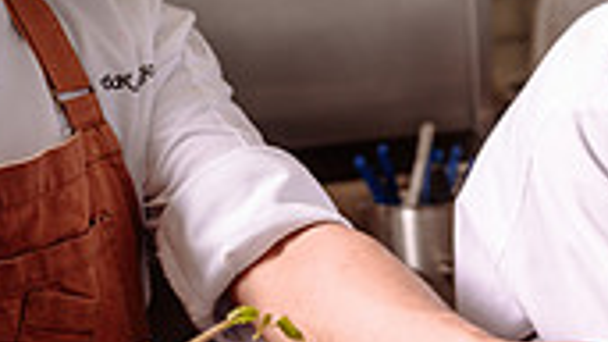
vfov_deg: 12.4
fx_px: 1563
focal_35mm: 97
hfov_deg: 19.5
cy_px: 107
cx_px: 879
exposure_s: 1/160
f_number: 2.8
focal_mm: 25.5
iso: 100
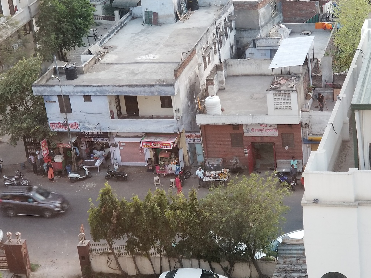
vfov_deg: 28.0
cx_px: 186
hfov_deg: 36.8
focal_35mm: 52
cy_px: 139
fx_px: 557
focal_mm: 6
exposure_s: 1/30
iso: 80
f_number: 2.4
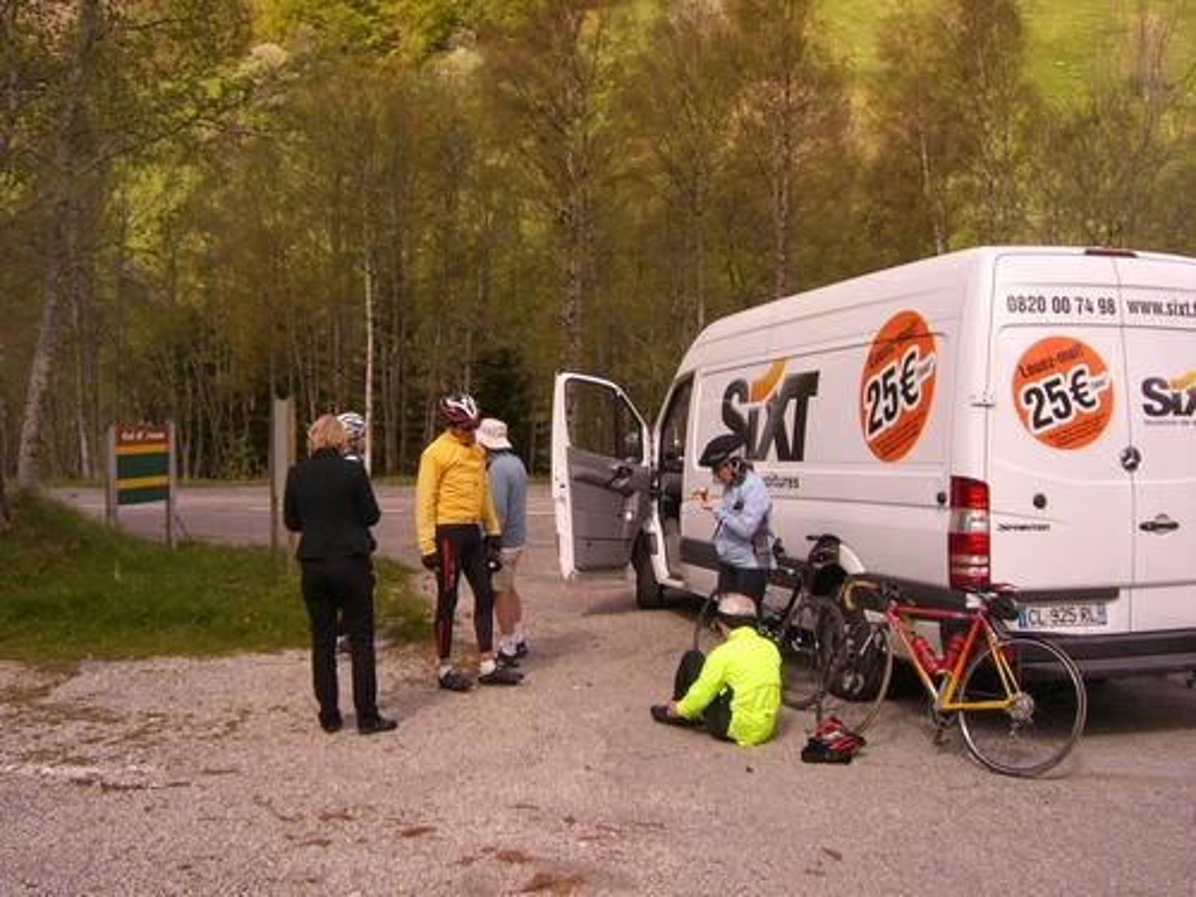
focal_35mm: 38
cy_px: 448
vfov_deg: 37.7
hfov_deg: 49.0
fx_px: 1313
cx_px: 598
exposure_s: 1/320
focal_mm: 6.2
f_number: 4.3
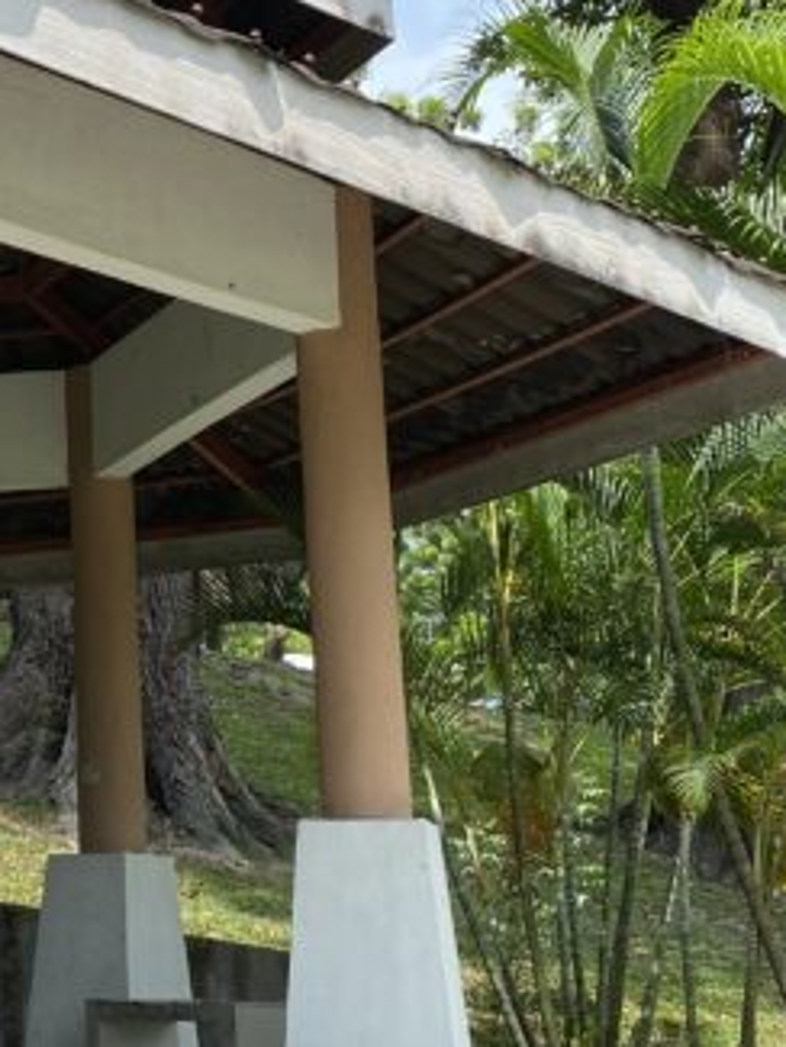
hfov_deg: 17.3
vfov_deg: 23.7
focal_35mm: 82
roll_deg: +1.0
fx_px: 2481
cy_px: 335
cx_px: -132
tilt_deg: +16.7
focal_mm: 4.25
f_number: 1.8
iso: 32
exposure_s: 1/1232
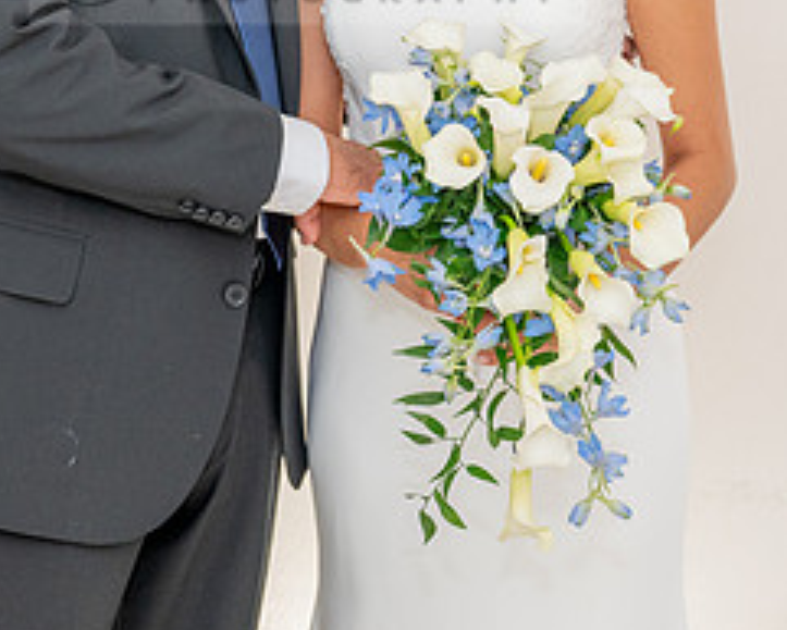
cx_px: 409
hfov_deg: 18.8
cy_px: -49
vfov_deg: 14.8
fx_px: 2377
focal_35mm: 102
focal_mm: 38
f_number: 4
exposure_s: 1/160
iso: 800
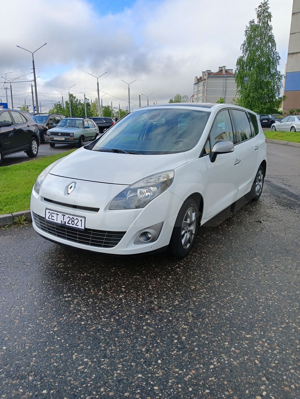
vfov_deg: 65.3
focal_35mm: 27
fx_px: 311
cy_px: 200
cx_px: 150
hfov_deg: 51.5
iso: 50
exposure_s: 1/379
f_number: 1.8
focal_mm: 4.05
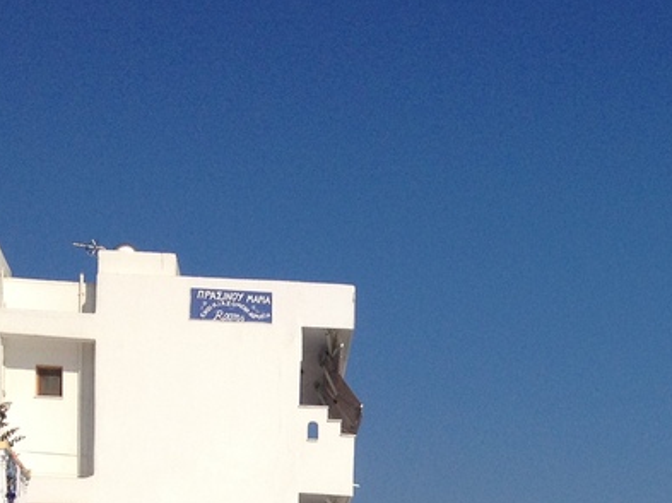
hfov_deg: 17.8
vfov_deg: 13.1
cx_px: 716
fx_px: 2075
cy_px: 736
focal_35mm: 107
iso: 50
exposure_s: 1/3690
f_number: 2.4
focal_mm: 4.28
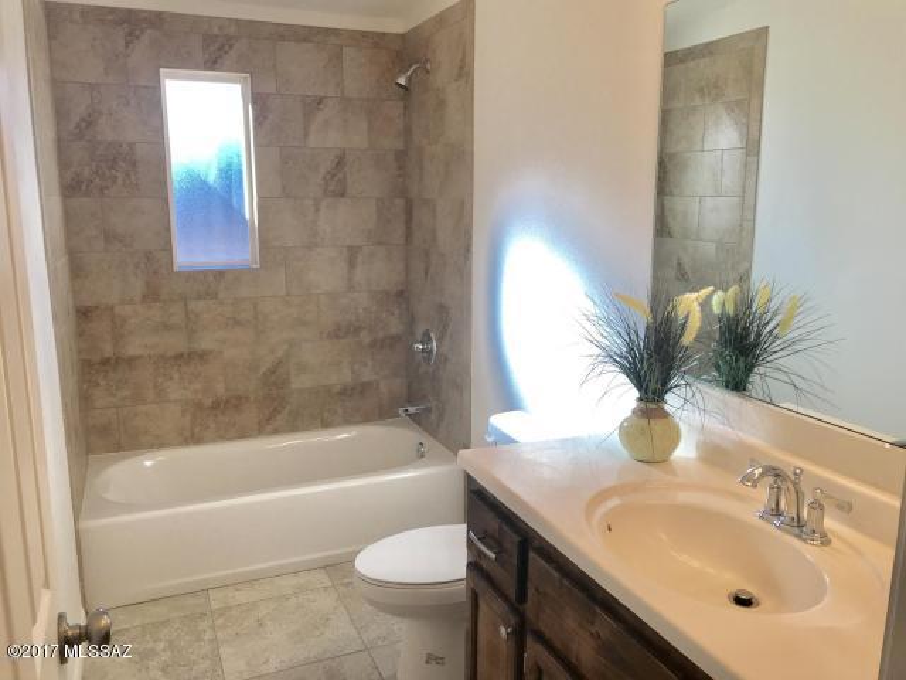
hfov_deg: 63.4
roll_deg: -0.3
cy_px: 340
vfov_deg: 49.7
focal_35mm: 28
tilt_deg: -12.2
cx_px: 453
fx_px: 733
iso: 20
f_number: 1.8
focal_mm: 3.99
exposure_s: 1/128
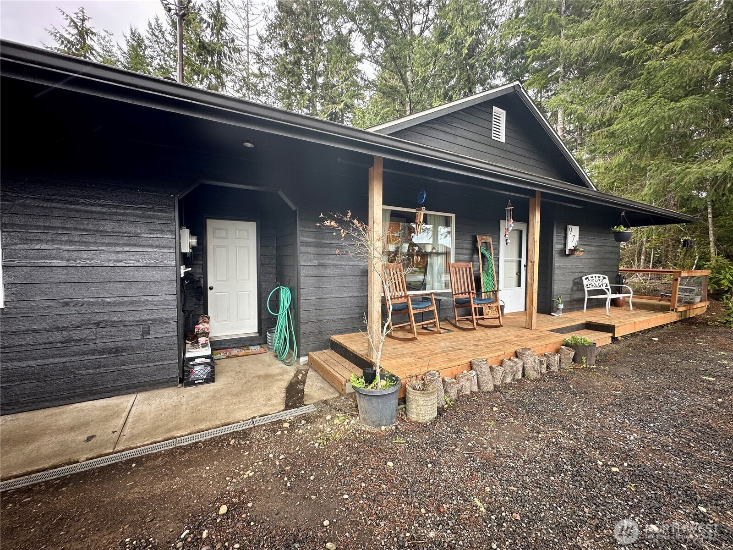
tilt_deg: -3.2
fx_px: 296
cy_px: 275
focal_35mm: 14
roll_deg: -0.2
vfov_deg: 85.7
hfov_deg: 102.1
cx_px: 366
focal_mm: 2.22
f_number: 2.2
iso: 50
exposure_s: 1/99
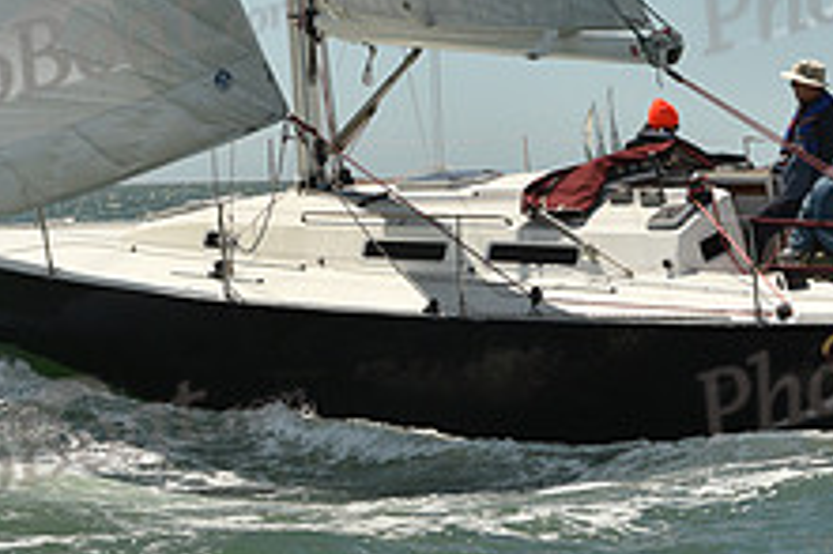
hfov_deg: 11.2
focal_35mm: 184
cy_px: 205
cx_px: 505
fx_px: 4254
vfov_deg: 7.4
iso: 320
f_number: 13
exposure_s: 1/800
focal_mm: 70
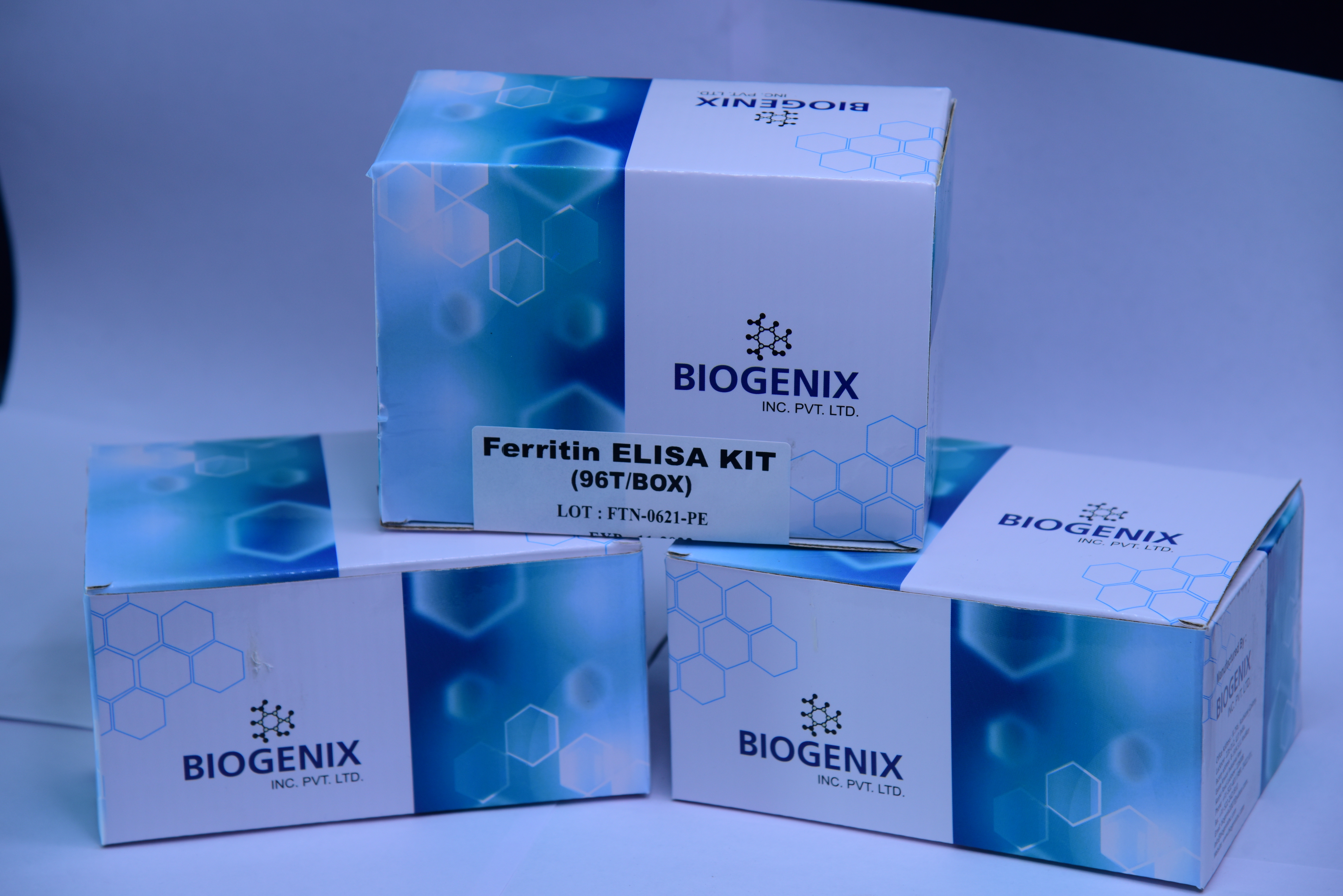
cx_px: 672
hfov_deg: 17.1
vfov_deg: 11.4
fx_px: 4478
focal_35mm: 120
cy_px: 448
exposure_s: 1/160
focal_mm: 120
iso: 320
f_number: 5.6
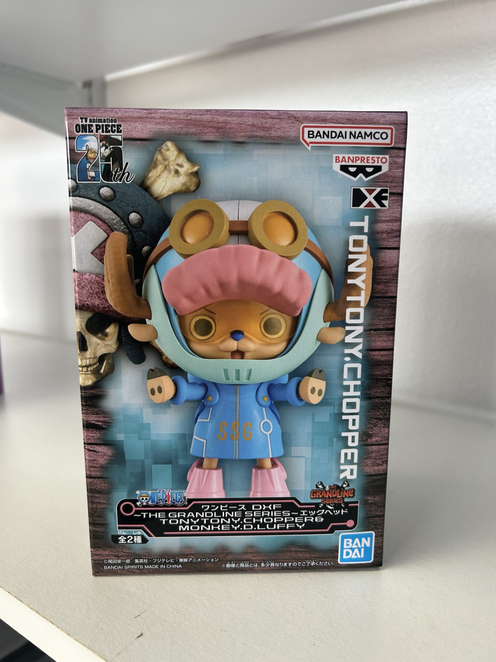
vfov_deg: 67.3
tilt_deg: -9.6
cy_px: 331
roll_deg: -1.2
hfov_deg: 53.1
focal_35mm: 26
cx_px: 248
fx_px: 497
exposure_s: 1/120
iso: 64
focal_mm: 5.7
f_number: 1.5
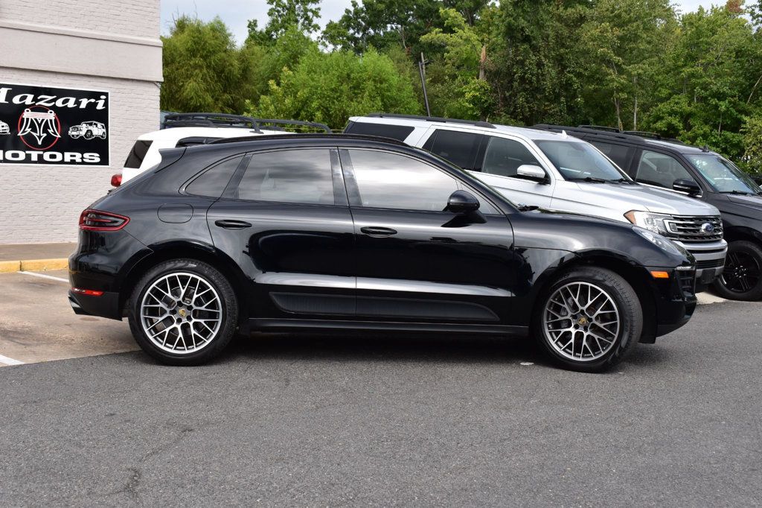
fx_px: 984
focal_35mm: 46
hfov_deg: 42.3
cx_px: 381
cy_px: 254
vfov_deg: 28.9
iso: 400
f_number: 11
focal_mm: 31
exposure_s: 1/500
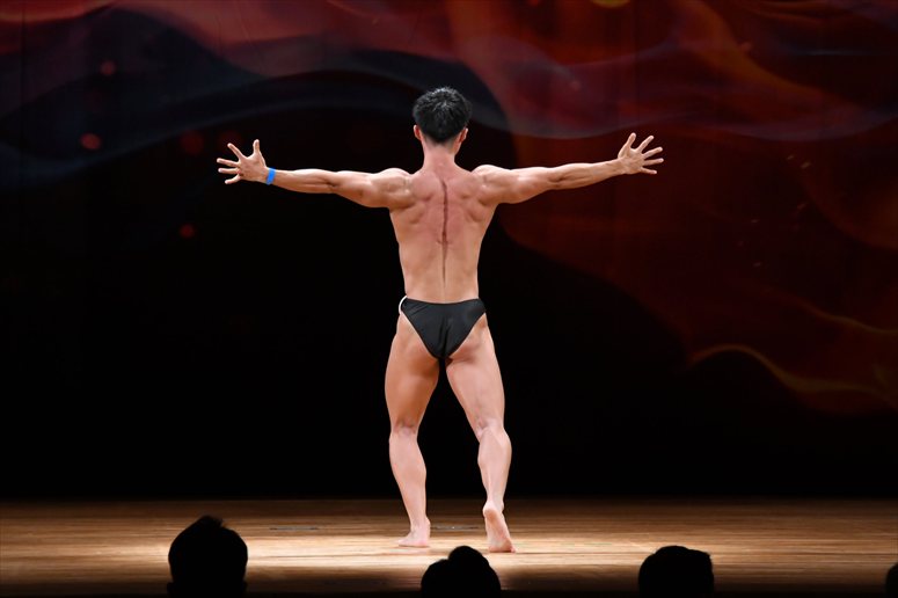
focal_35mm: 240
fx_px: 5984
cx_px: 449
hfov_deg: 8.6
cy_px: 299
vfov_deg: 5.7
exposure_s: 1/400
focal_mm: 160
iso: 3200
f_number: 5.6
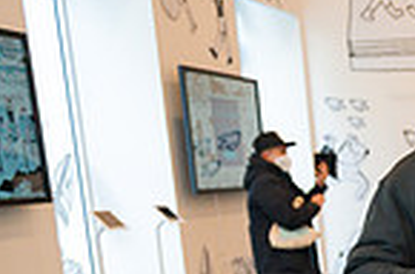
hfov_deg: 17.9
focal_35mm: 96
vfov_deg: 13.1
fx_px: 1104
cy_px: 465
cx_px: 704
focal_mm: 24
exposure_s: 1/320
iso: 2000
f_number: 3.5
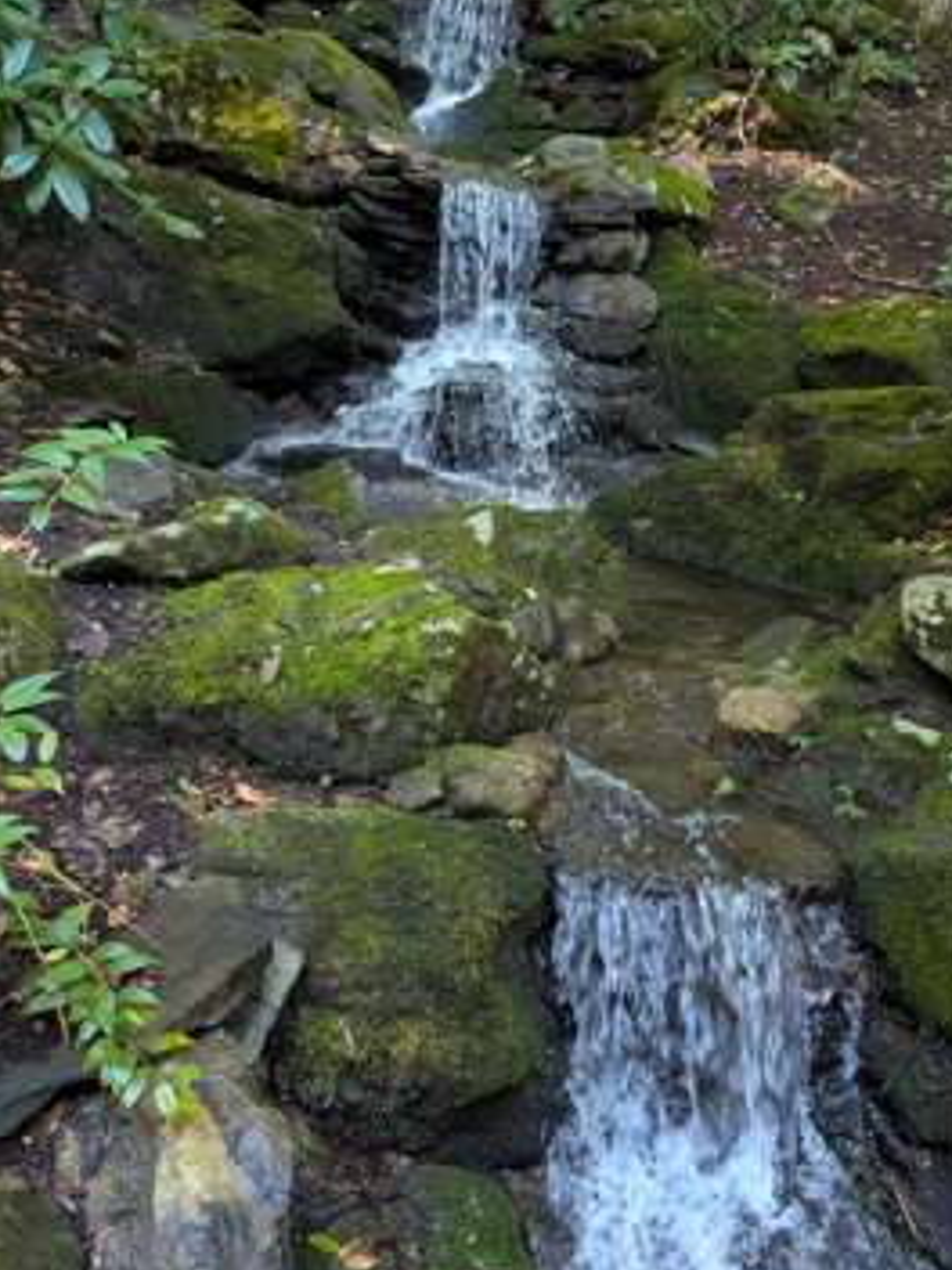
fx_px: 1283
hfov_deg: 40.2
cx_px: 631
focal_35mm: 35
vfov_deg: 52.4
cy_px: 732
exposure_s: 1/100
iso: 1029
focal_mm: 6.81
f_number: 1.85
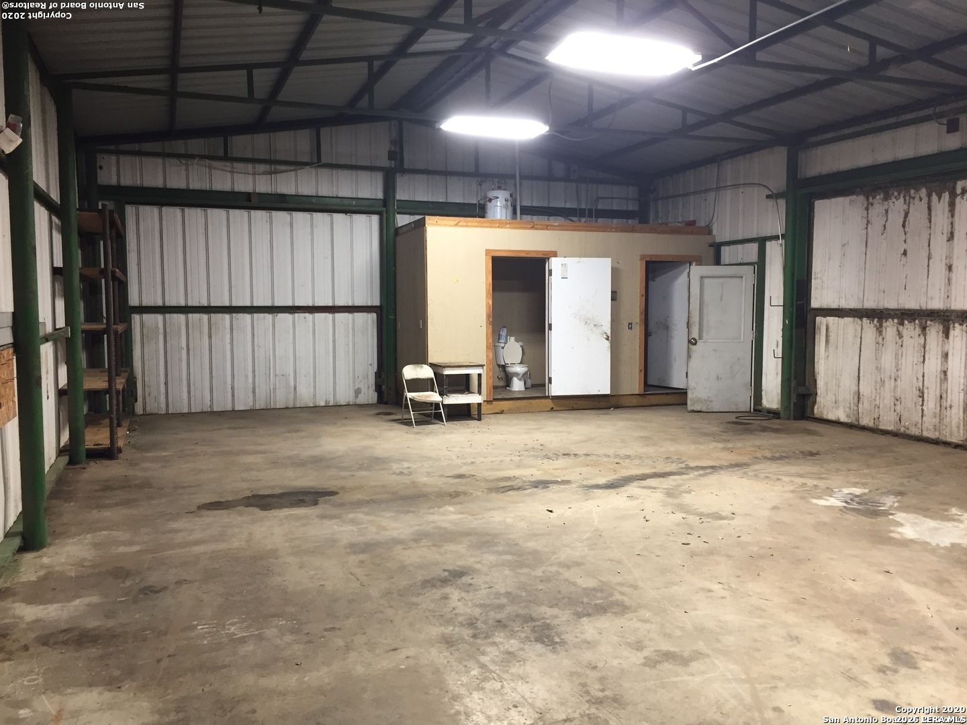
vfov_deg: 48.2
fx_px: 810
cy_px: 362
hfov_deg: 61.7
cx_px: 484
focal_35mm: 29
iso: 80
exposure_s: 1/30
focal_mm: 4.15
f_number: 2.2
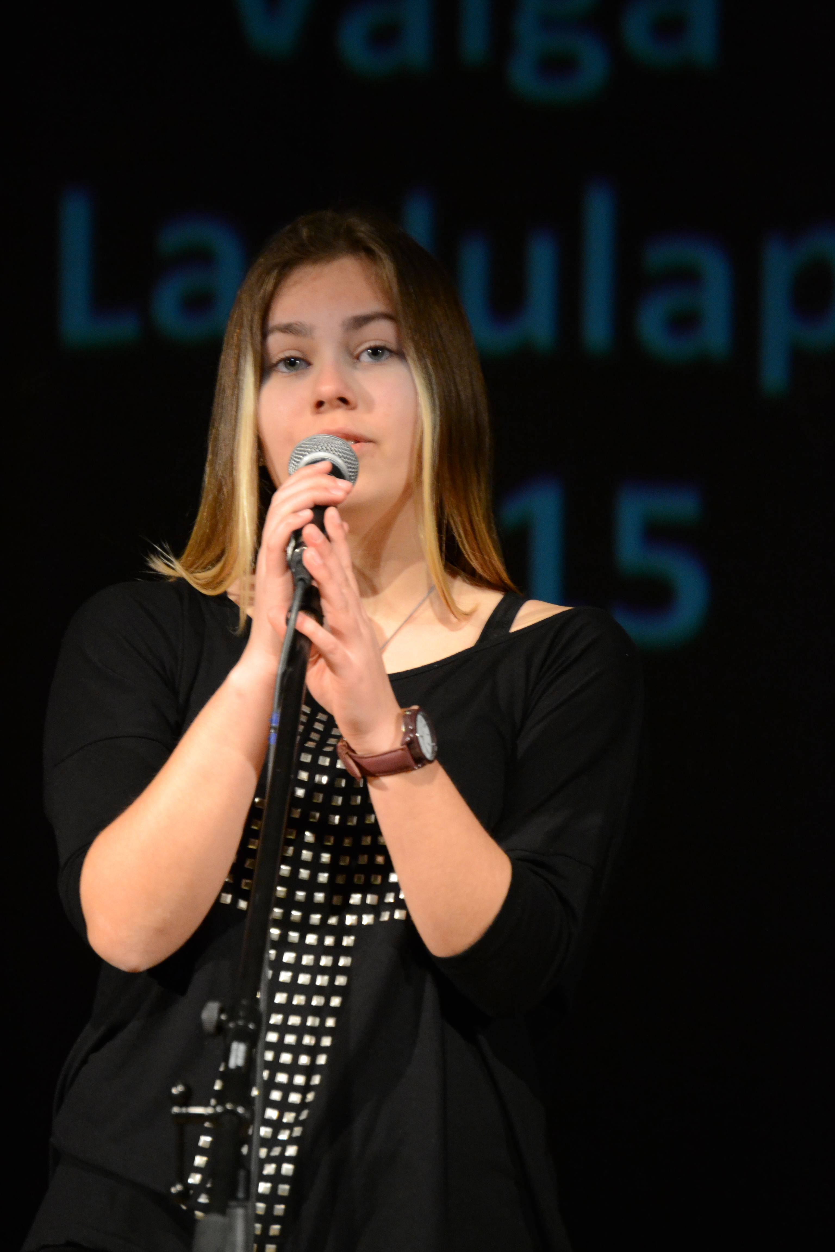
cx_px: 418
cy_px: 626
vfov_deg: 6.9
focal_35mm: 300
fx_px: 10437
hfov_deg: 4.6
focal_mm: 200
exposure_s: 1/50
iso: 1600
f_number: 5.6
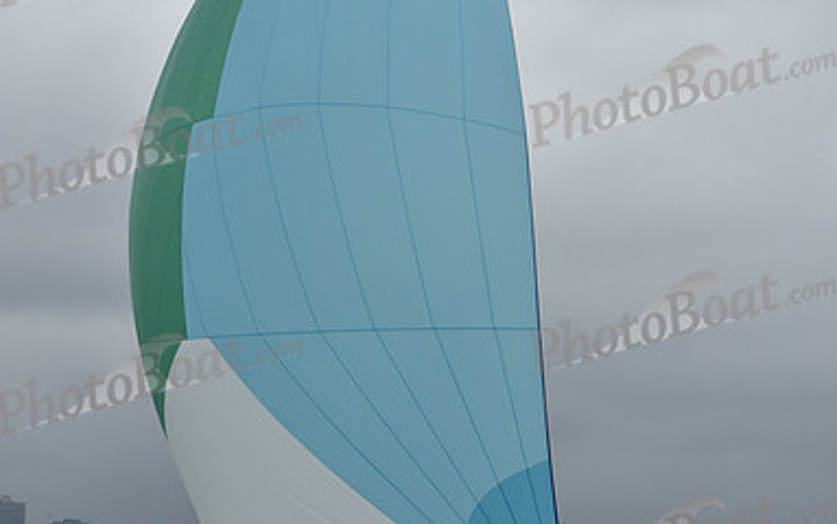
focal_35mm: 108
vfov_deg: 12.1
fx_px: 2465
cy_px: 236
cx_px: 416
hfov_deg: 19.3
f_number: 10
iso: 400
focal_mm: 70
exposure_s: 1/800
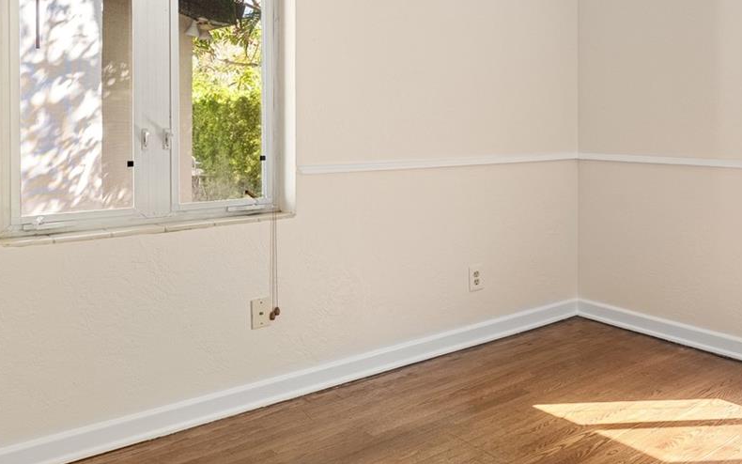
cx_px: 635
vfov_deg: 37.7
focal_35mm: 33
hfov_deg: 52.7
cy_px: 139
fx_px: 667
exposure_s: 1/400
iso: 400
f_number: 8
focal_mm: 16
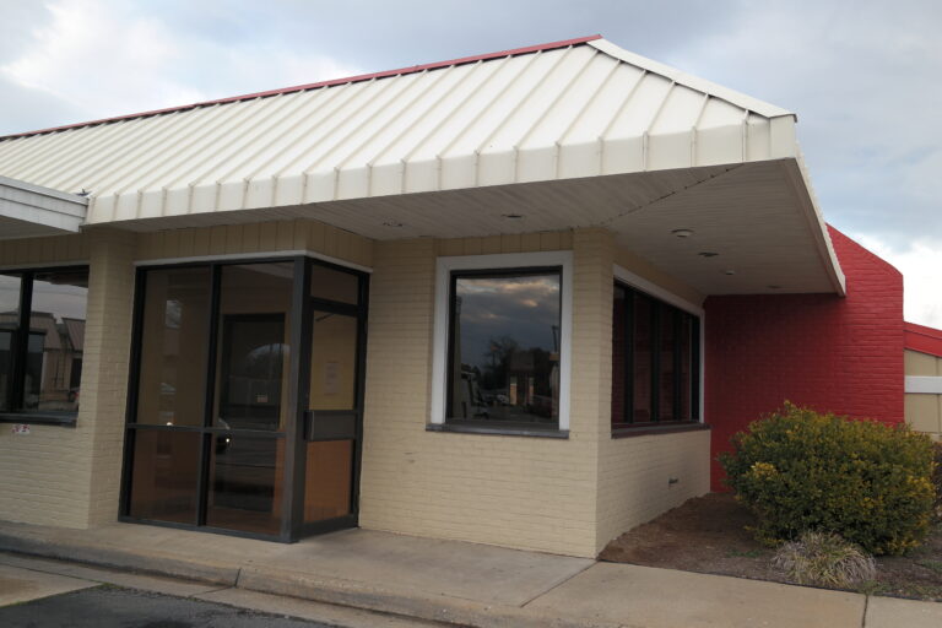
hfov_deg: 61.9
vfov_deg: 43.6
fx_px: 785
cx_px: 471
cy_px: 314
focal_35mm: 30
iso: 100
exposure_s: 1/100
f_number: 3.5
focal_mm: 20
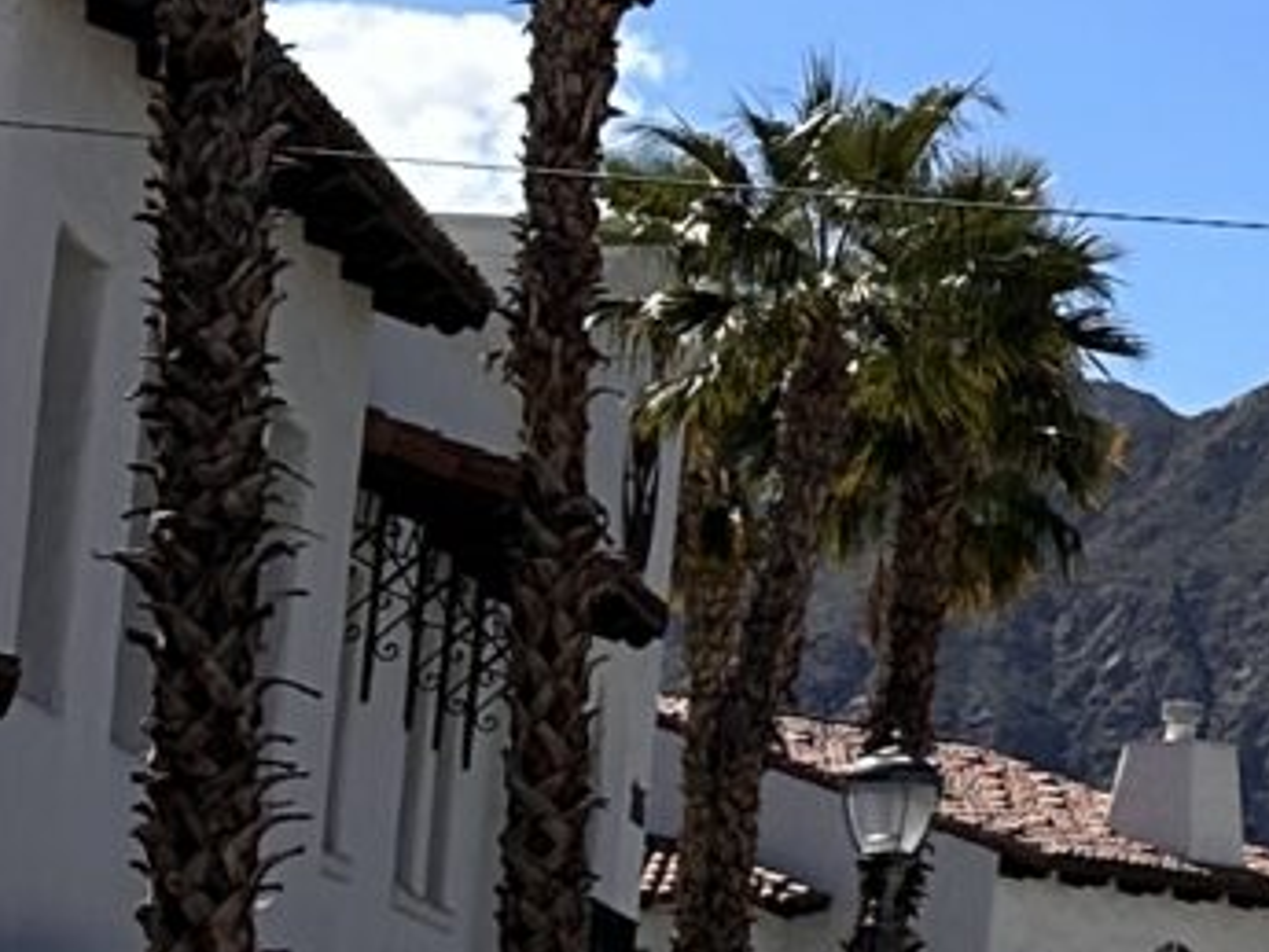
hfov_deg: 9.5
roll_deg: -0.6
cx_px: 3347
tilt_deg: +12.1
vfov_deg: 8.3
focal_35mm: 178
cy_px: 44
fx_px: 6528
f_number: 1.78
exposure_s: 1/7042
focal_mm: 6.86
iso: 80
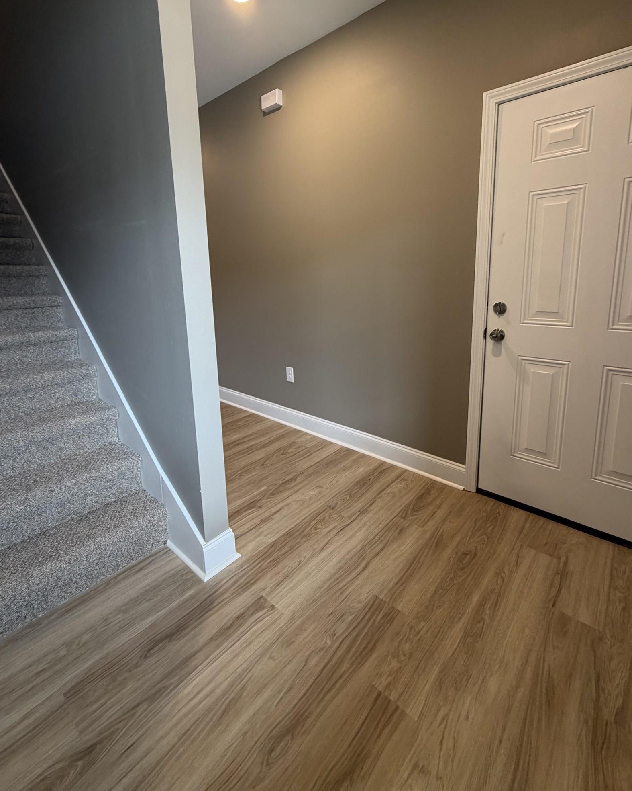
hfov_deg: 80.3
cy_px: 342
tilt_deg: -11.6
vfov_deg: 92.6
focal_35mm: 16
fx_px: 374
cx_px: 329
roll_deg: +0.6
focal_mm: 2.22
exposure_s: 1/60
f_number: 2.2
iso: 200
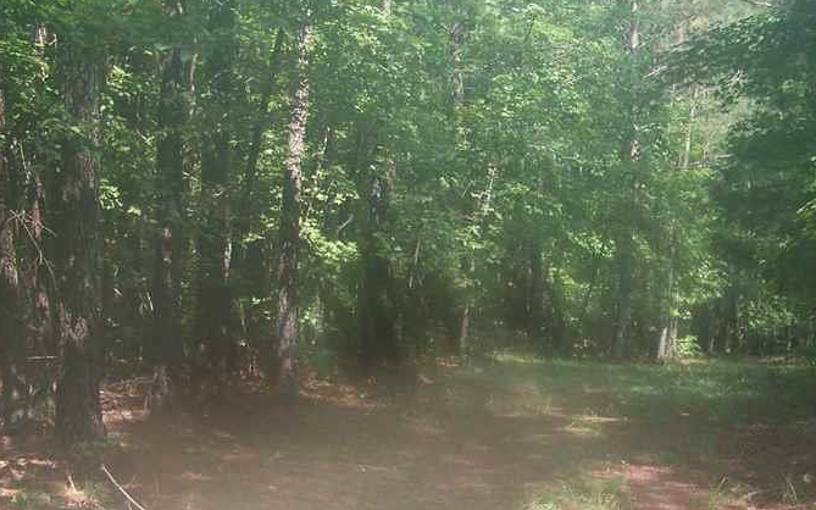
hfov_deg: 28.0
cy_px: 376
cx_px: 553
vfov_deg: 17.8
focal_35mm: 73
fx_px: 1623
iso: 64
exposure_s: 1/100
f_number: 2.8
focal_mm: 5.85
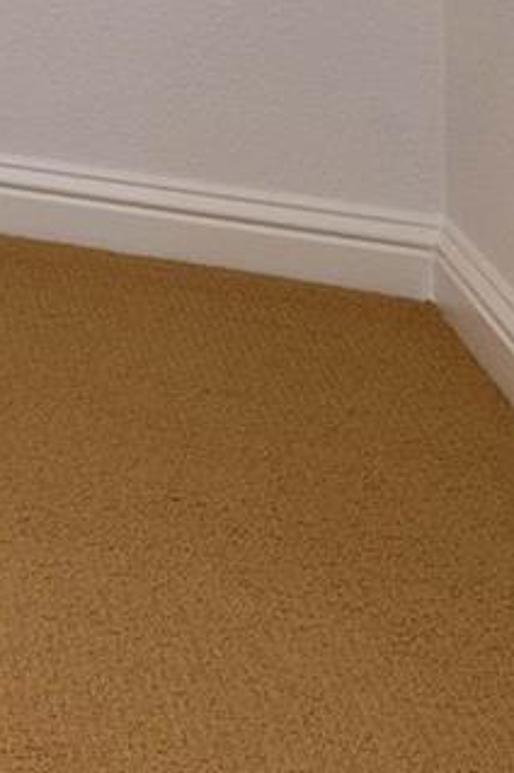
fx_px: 1932
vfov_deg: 18.3
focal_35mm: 90
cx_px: -1326
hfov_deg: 9.1
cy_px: -577
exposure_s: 1/100
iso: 800
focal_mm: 14
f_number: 5
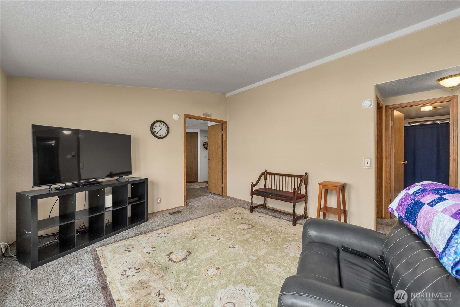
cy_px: 154
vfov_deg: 85.5
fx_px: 166
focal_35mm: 13
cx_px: 230
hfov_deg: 108.3
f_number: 7.1
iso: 1000
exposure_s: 1/8
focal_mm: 13
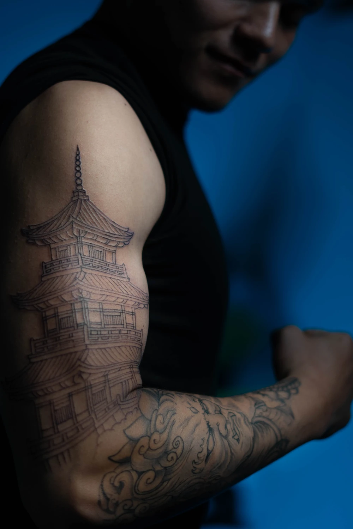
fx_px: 1103
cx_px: 176
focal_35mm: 75
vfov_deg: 27.0
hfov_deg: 18.2
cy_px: 264
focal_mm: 50
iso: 160
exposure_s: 1/125
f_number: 1.8
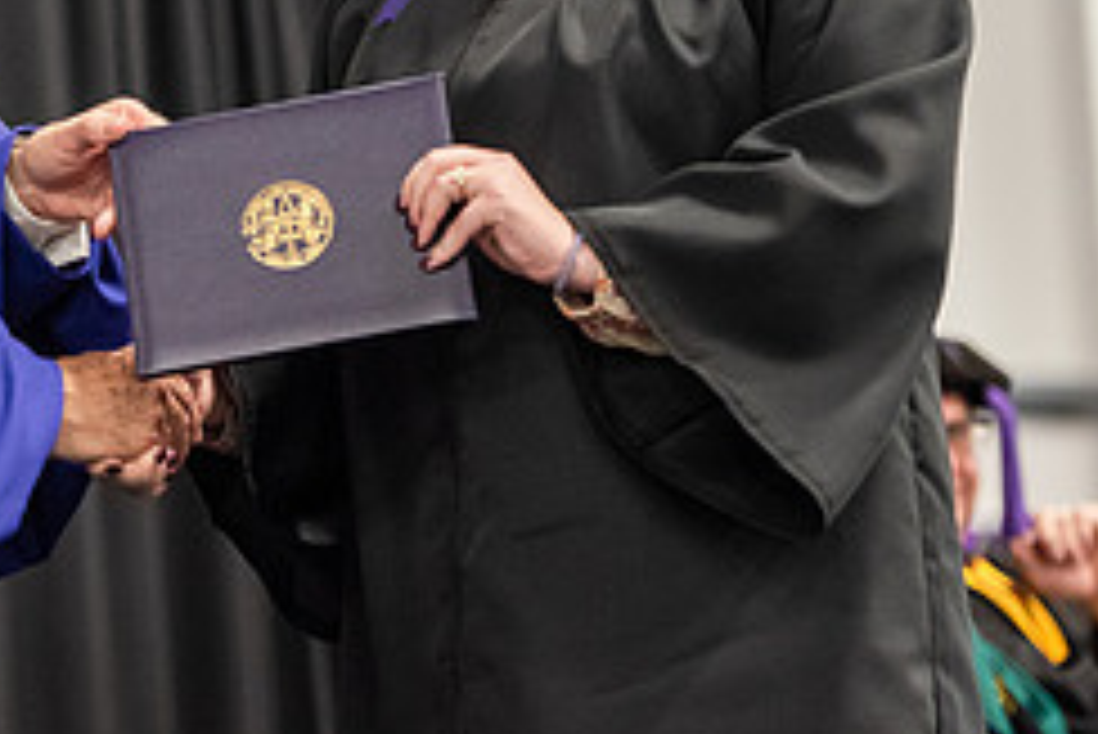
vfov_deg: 5.3
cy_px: -20
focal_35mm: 261
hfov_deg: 7.9
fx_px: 7965
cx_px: 81
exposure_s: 1/200
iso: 3200
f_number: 3.2
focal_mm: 110
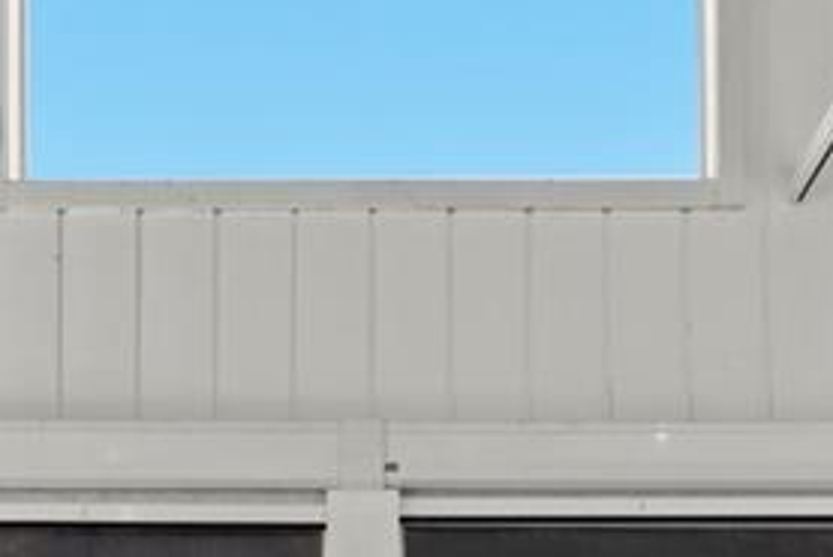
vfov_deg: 22.3
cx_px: 385
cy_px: 869
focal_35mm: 48
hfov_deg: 41.1
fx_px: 1111
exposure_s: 1/1.25
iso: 160
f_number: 10
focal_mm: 13
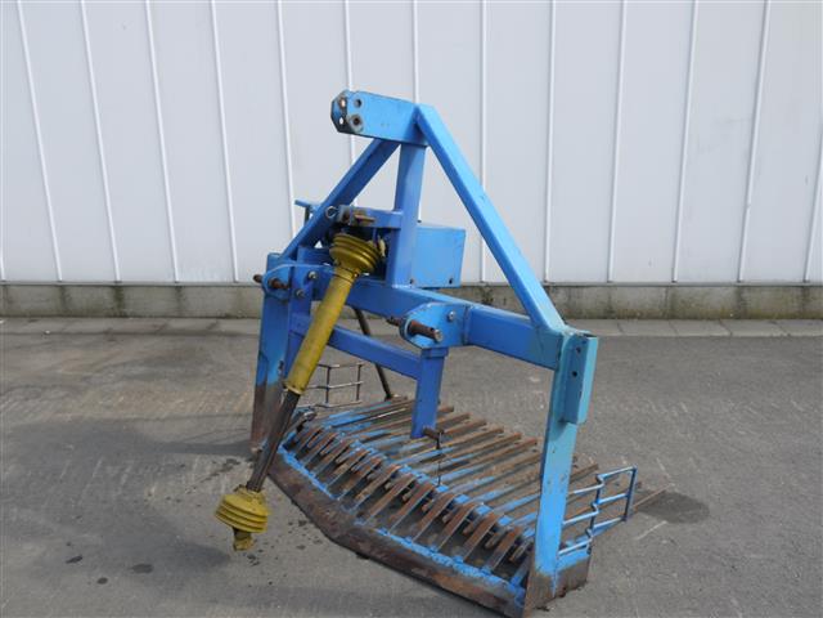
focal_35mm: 34
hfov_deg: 54.0
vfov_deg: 41.8
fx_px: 808
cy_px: 309
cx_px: 412
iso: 100
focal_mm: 17
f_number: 6.3
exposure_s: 1/250
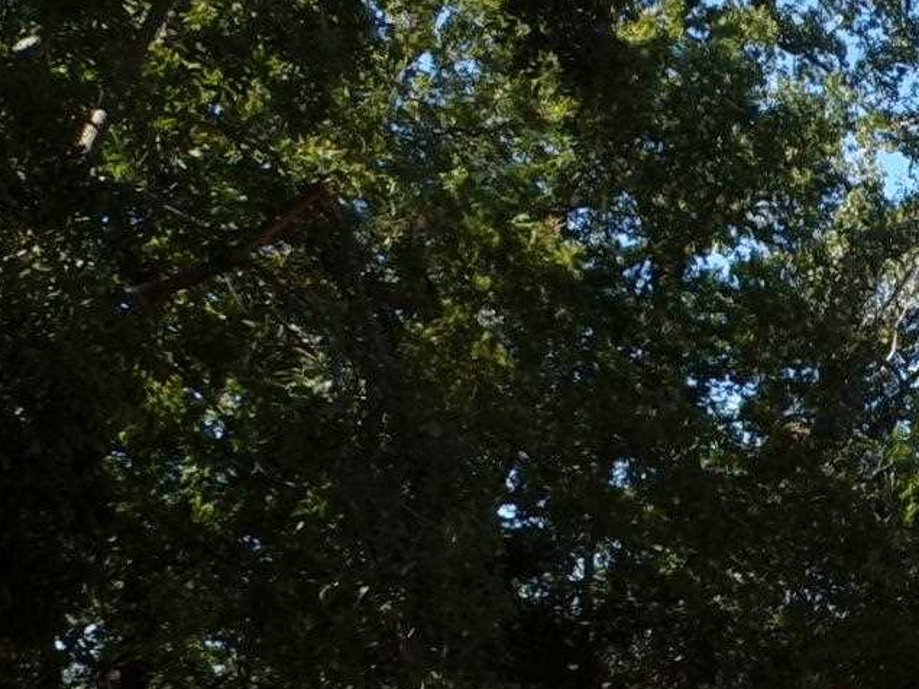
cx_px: 1083
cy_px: 866
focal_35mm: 98
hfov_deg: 19.0
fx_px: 2601
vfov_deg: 14.5
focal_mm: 4.3
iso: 100
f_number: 4.4
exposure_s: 1/320
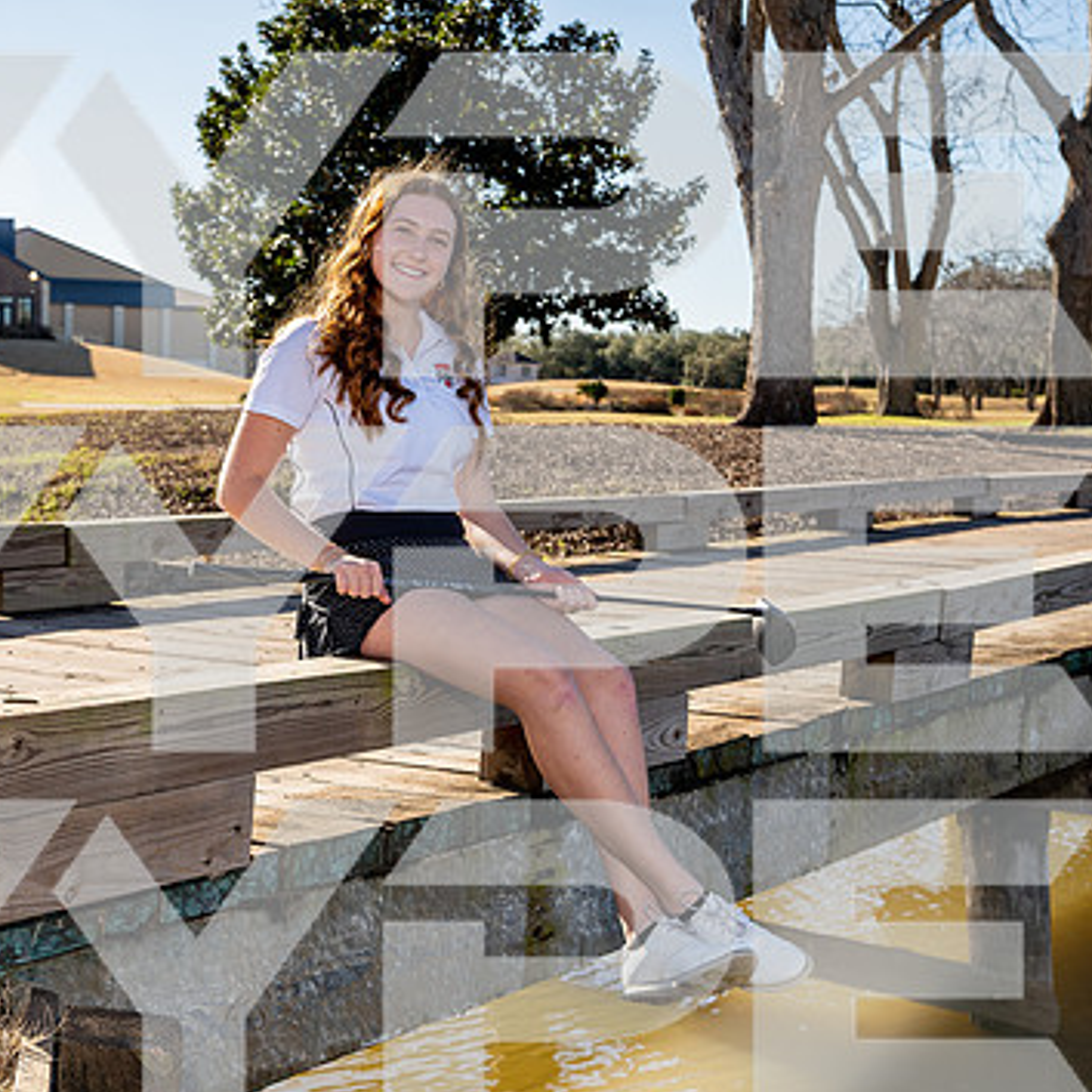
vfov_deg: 26.9
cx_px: 333
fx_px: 2284
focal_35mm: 64
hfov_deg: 26.7
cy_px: 591
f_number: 5.6
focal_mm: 46
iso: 100
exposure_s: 1/250
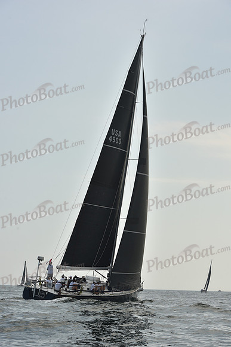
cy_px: 174
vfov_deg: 28.8
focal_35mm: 70
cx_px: 116
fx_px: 673
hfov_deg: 19.5
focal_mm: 70
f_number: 9
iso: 250
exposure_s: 1/800
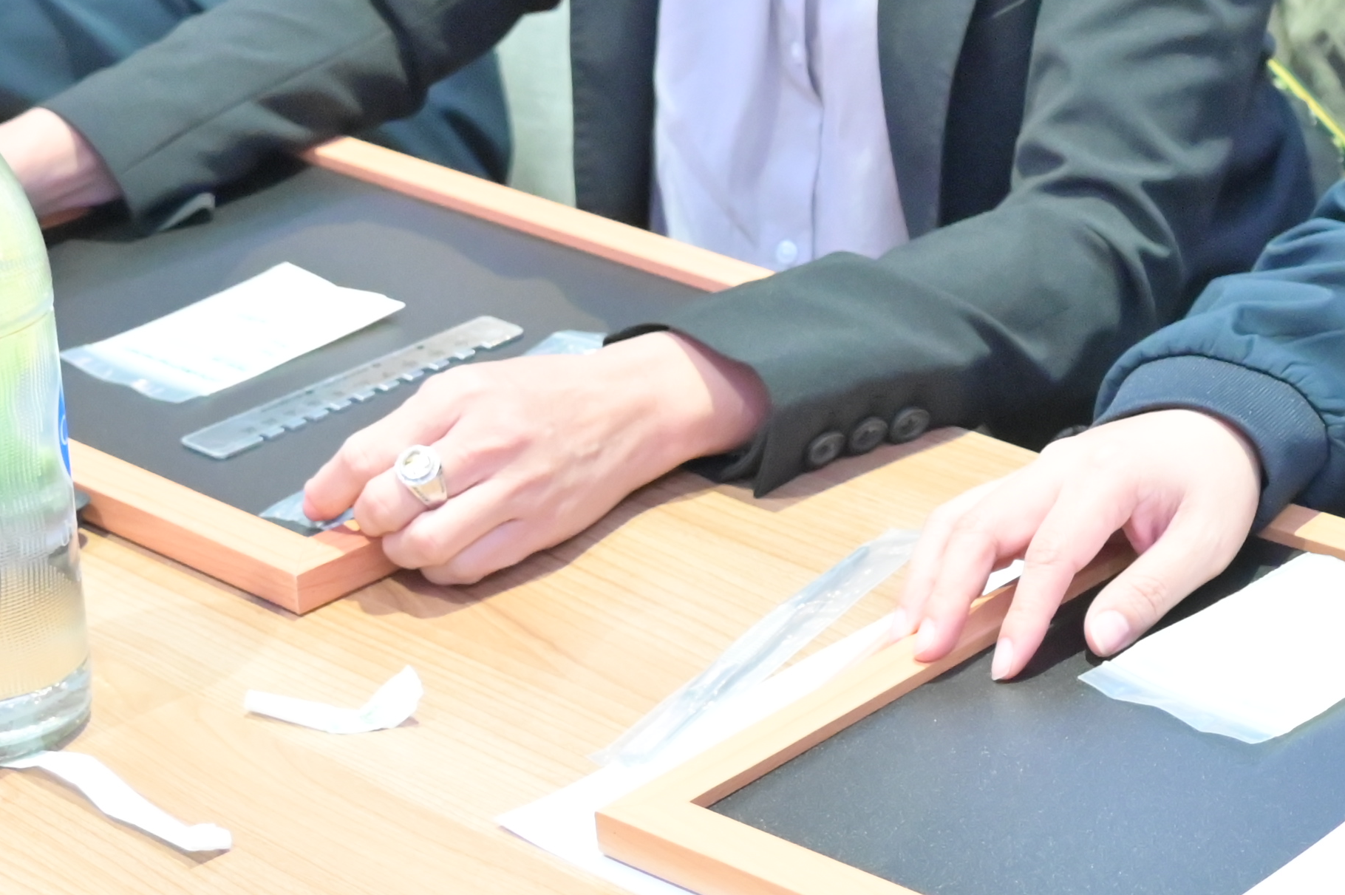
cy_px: -251
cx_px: 1383
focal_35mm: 103
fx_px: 3846
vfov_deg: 12.9
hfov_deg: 19.2
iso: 6400
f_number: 4.5
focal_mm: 31
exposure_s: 1/125
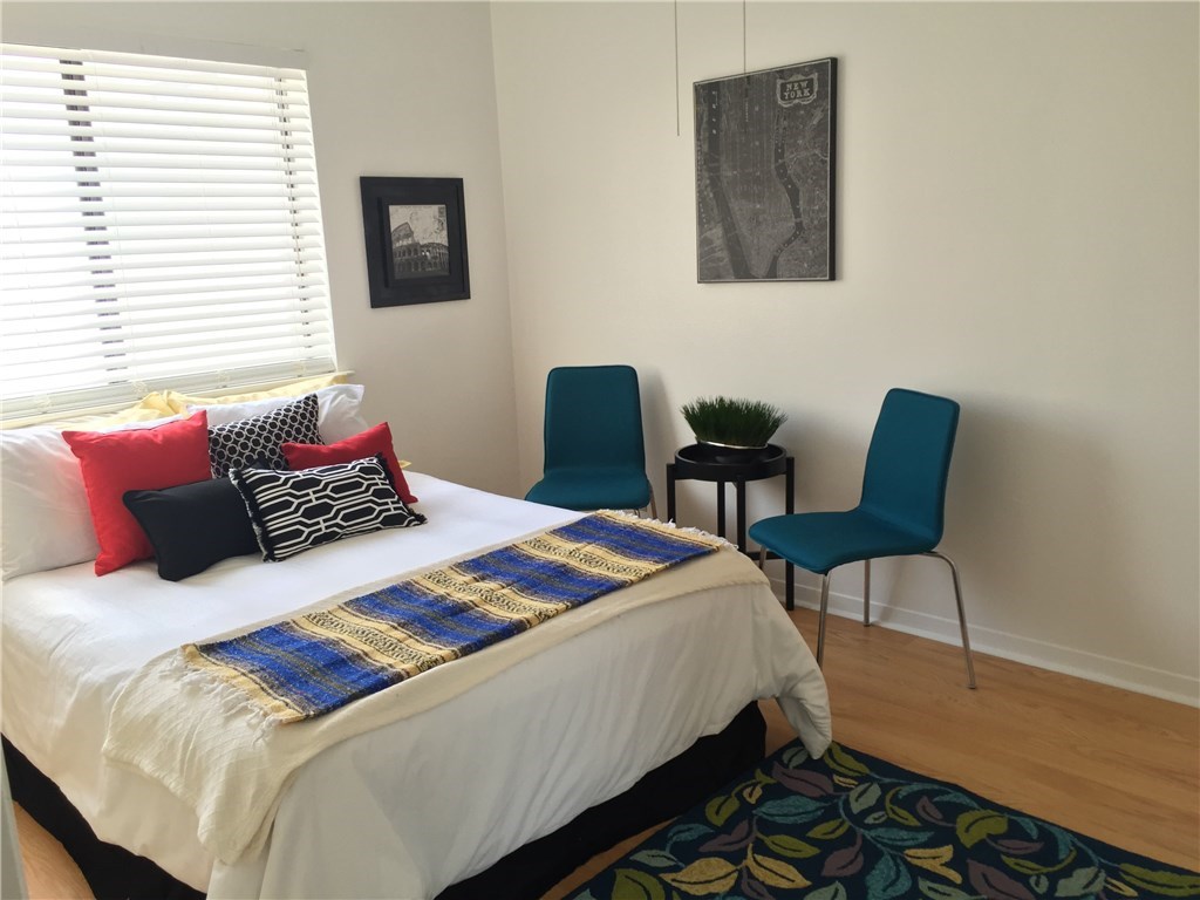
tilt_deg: -12.3
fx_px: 1005
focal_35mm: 29
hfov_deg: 61.7
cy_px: 450
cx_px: 600
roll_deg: +2.3
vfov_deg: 48.2
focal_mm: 4.15
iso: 40
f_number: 2.2
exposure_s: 1/40
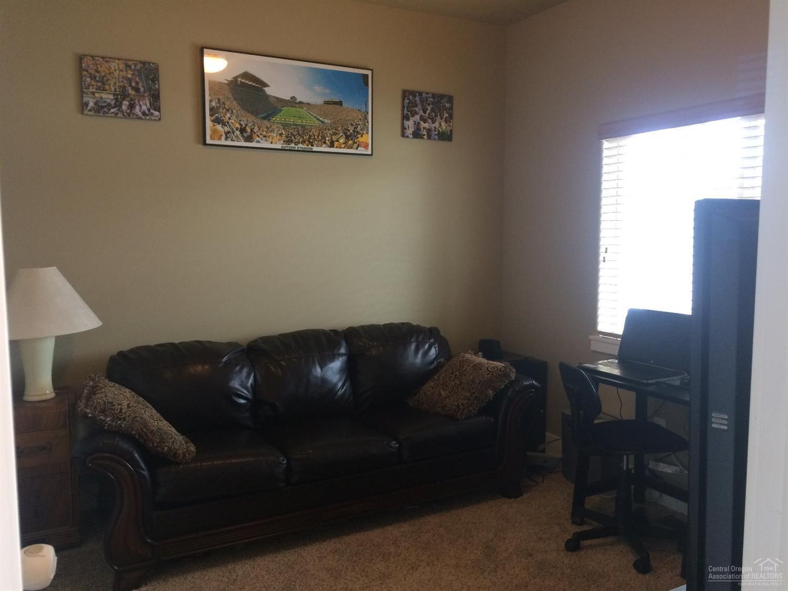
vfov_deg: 48.2
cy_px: 296
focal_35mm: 29
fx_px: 660
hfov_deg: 61.7
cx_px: 394
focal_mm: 4.15
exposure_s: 1/30
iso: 125
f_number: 2.2
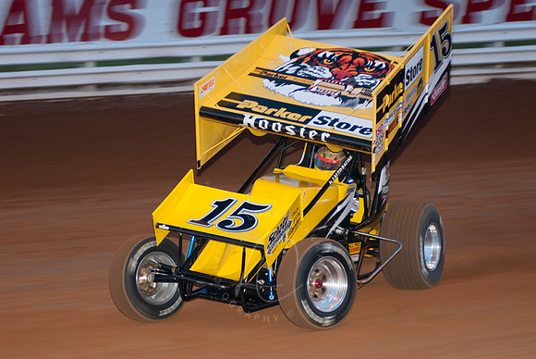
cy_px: 180
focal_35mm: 120
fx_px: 1788
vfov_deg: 11.4
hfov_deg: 17.0
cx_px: 268
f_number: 3.2
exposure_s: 1/320
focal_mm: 80
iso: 250
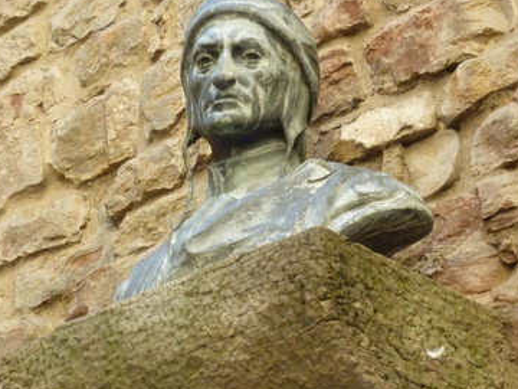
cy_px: 203
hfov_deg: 15.2
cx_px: 242
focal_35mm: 130
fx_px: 1945
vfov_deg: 11.4
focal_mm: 14.7
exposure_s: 1/160
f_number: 4.3
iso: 400
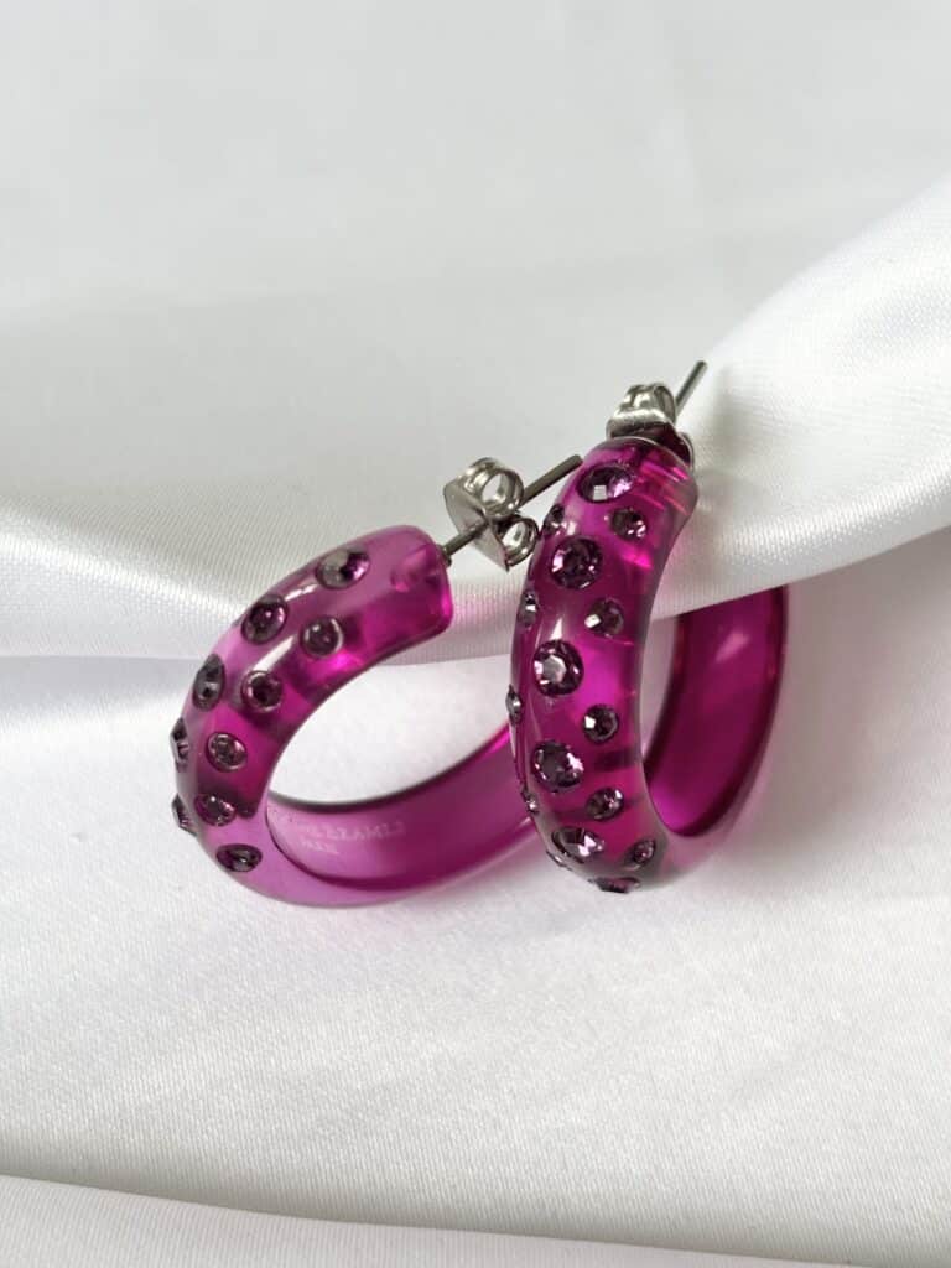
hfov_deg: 28.0
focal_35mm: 52
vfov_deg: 36.8
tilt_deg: -60.5
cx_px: 476
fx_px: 1905
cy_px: 634
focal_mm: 5.96
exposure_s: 1/60
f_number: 1.6
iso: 125
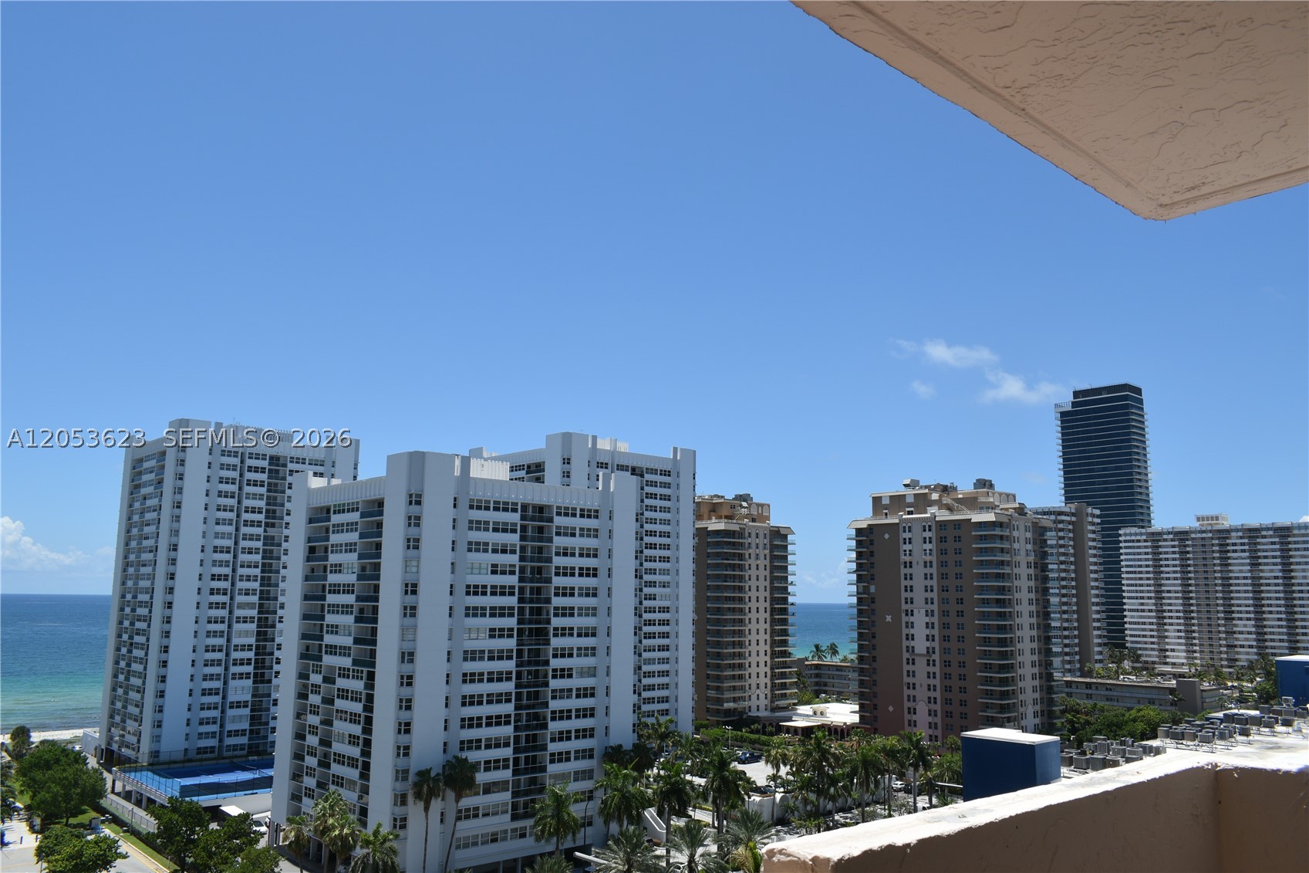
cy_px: 436
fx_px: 982
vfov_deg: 47.9
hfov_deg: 67.4
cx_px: 654
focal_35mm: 27
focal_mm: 18
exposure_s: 1/250
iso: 100
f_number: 8
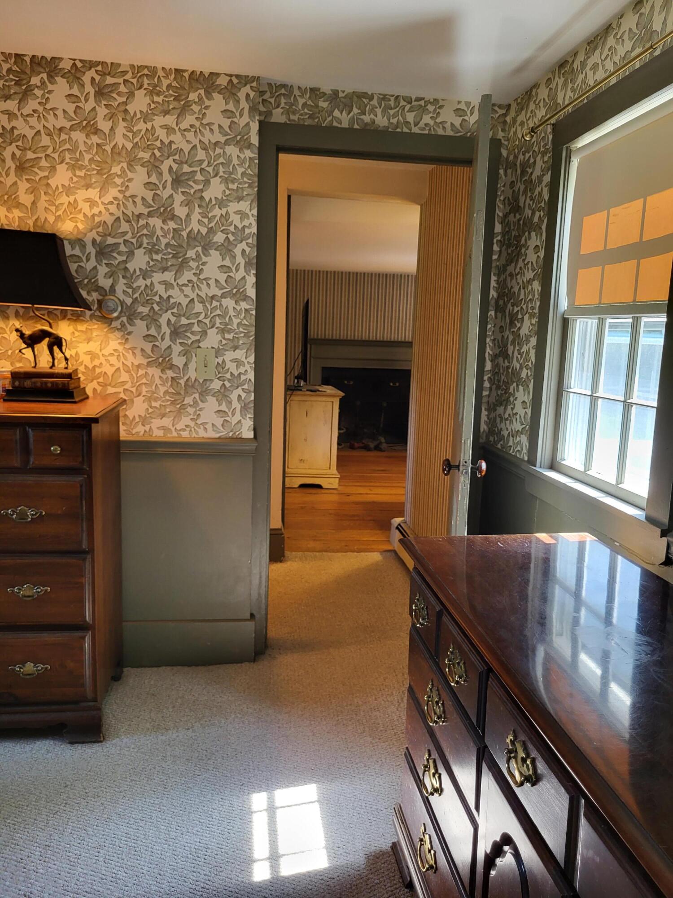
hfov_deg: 53.1
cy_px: 449
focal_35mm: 26
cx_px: 336
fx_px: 674
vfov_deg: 67.3
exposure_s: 1/60
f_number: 1.8
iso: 200
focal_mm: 5.4
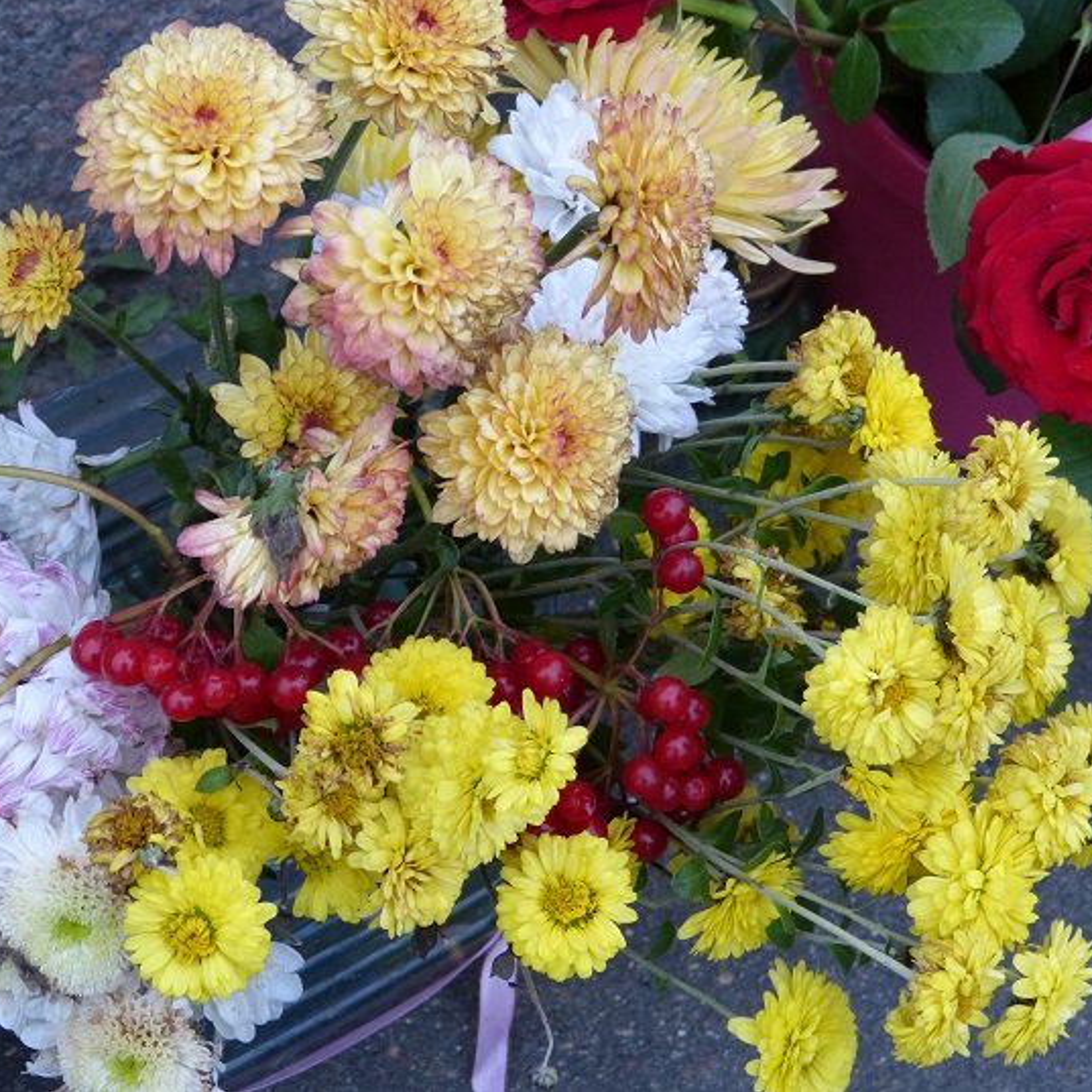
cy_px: 545
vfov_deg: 14.3
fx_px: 4354
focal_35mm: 122
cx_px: 537
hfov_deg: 14.3
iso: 400
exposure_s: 1/50
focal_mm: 18.6
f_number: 3.5
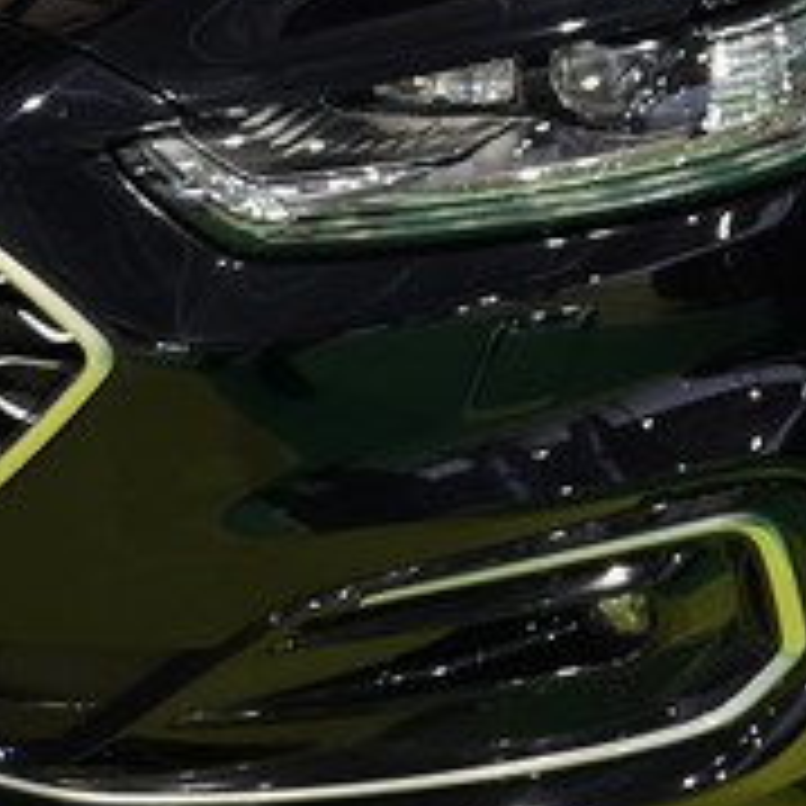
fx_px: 2397
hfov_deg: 19.0
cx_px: 603
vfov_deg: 18.4
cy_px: -81
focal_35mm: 91
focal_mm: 6.3
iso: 200
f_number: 1.7
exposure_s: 1/100
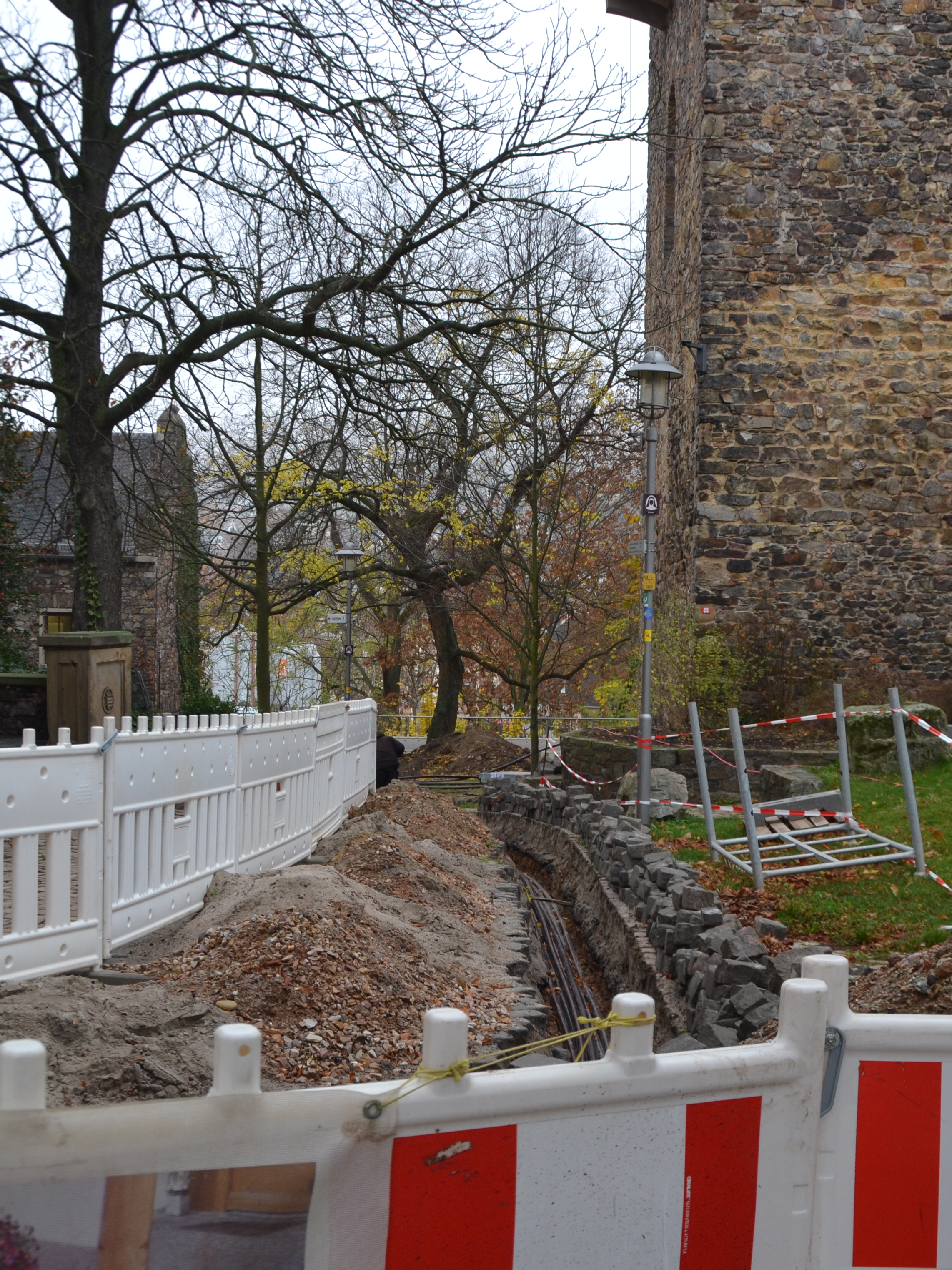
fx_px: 1760
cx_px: 597
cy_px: 638
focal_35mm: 48
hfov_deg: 30.1
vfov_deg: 39.7
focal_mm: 22
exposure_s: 1/125
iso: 280
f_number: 5.6
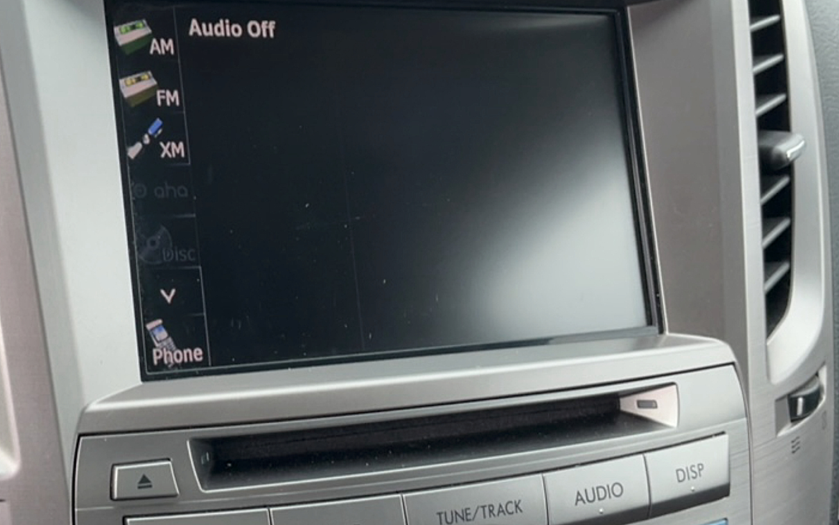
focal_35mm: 45
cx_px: 326
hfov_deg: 44.1
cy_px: 288
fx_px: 1029
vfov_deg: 28.6
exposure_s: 1/120
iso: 20
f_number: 1.8
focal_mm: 3
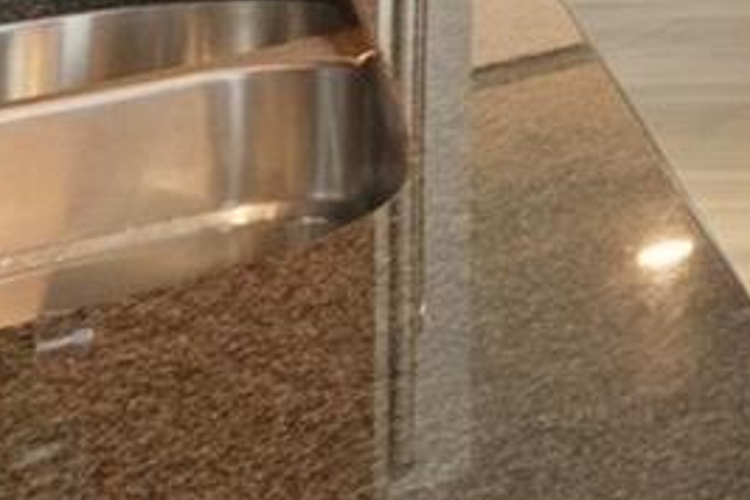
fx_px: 1875
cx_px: 2171
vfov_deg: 12.6
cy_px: -601
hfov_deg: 12.0
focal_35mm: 90
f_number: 9
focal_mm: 10
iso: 500
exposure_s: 1/10
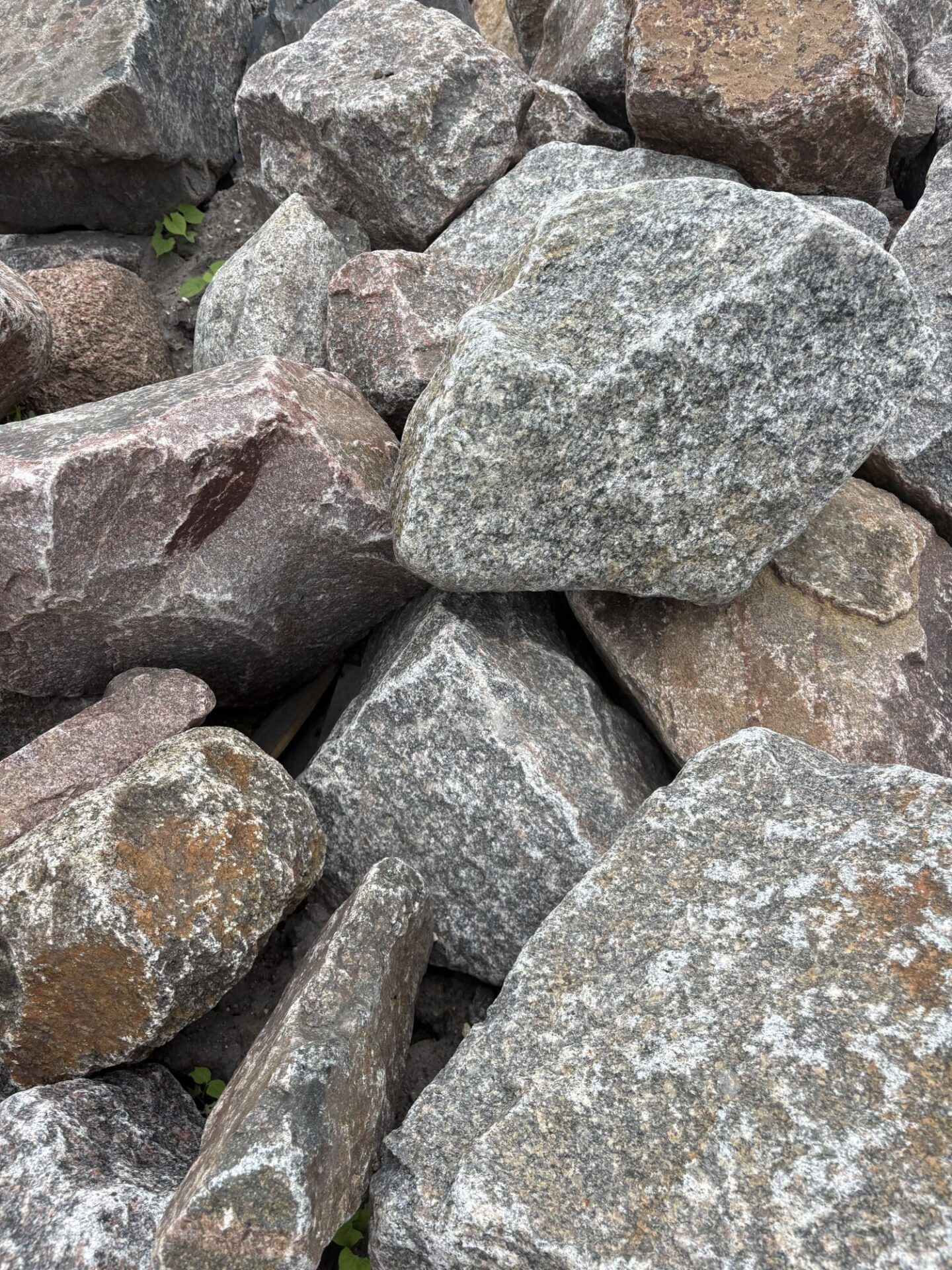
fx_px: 953
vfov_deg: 67.3
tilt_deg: -39.2
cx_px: 476
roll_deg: +7.3
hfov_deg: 53.1
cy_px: 635
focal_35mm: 26
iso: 32
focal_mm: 5.96
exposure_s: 1/122
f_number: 1.6
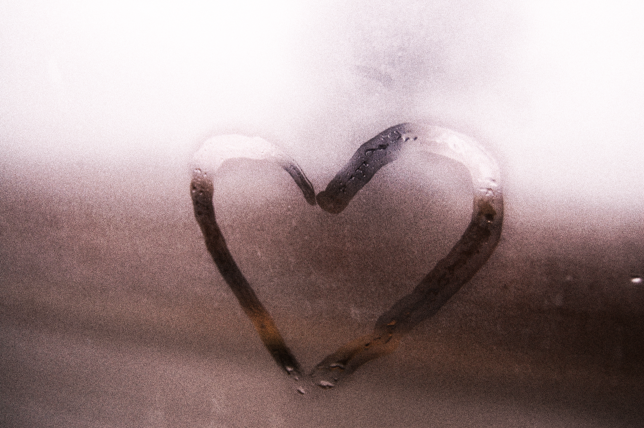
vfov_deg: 29.8
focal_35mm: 45
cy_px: 214
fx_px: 804
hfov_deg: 43.6
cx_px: 322
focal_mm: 30
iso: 400
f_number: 4.2
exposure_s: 1/60
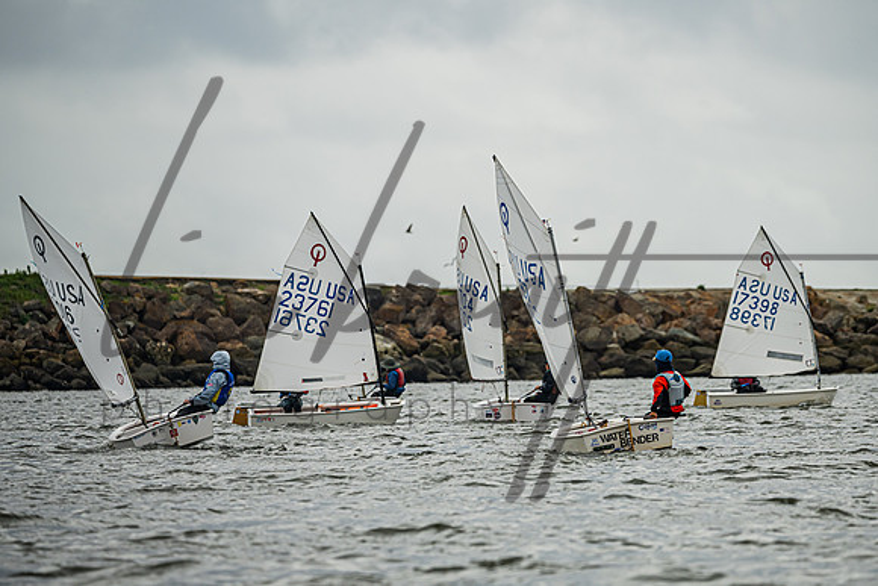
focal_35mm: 343
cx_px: 546
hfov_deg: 6.0
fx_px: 8366
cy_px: 267
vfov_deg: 4.0
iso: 320
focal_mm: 250
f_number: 5
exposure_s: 1/3200
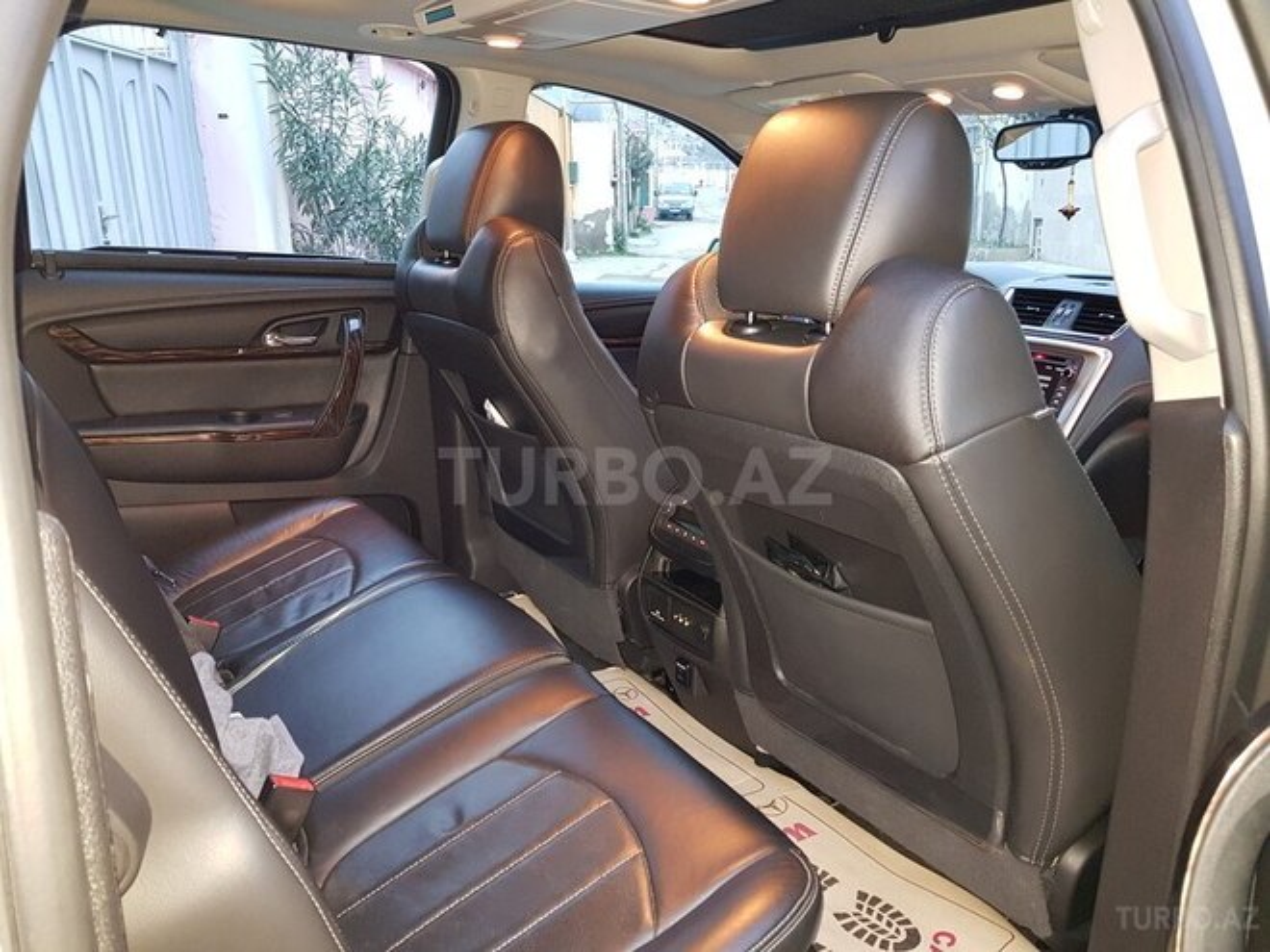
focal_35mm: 26
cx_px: 635
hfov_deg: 67.3
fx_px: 954
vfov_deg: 53.1
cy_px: 476
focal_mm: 4.2
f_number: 1.7
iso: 250
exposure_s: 1/10
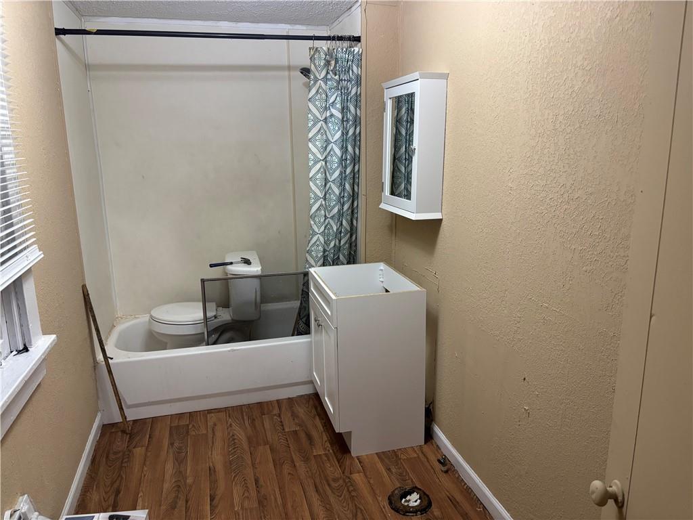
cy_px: 260
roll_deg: +0.5
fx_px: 521
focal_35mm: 26
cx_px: 346
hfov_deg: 67.3
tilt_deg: -12.9
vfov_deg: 53.1
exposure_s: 1/60
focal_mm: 5.96
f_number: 1.6
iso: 200
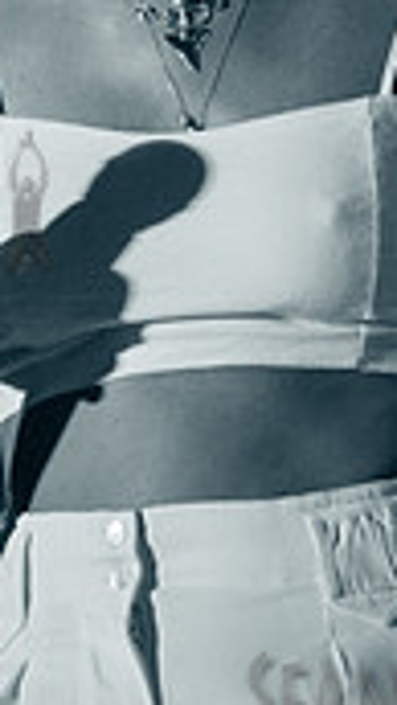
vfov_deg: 3.2
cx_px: 386
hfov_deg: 1.8
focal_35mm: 666
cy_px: -3
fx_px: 12439
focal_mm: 155
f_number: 2.8
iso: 3200
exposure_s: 1/400
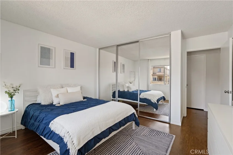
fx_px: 107
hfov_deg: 95.0
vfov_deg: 72.1
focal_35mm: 16
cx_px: 116
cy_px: 78
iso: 1600
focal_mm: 16.5
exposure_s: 1/30
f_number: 9
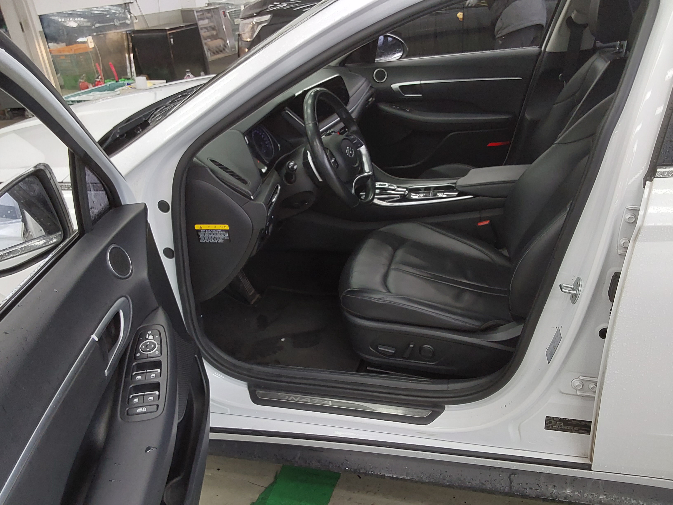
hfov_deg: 63.4
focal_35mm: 28
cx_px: 336
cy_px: 252
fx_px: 544
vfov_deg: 49.7
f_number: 1.9
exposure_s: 1/60
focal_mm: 2.91
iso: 64
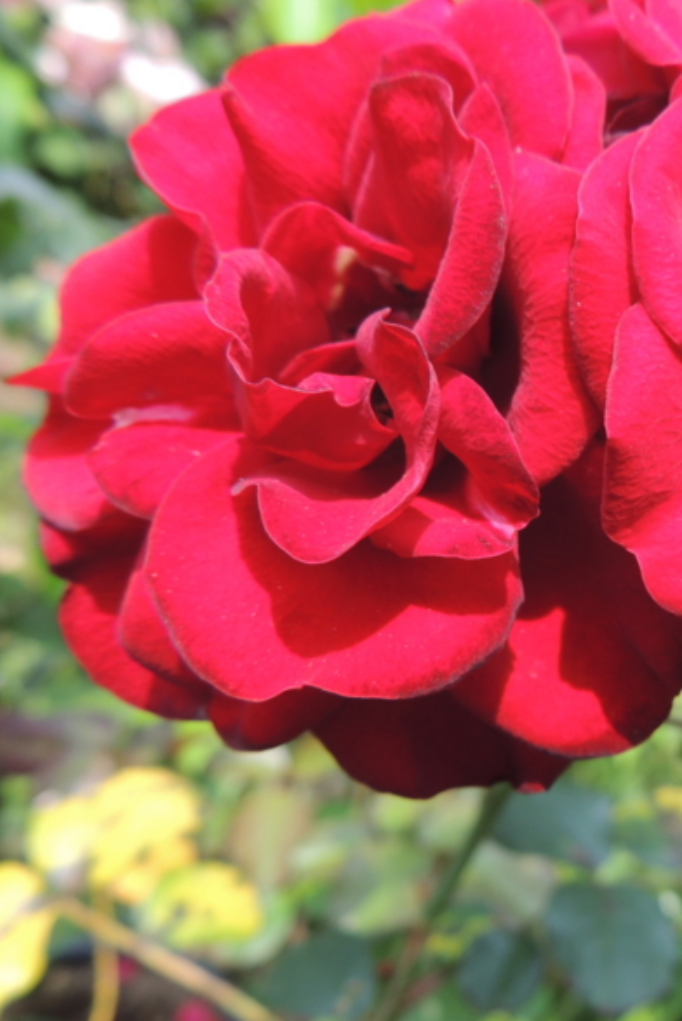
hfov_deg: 37.2
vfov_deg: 55.8
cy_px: 520
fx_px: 965
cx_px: 571
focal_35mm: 34
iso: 100
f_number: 3
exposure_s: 1/320
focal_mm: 4.3
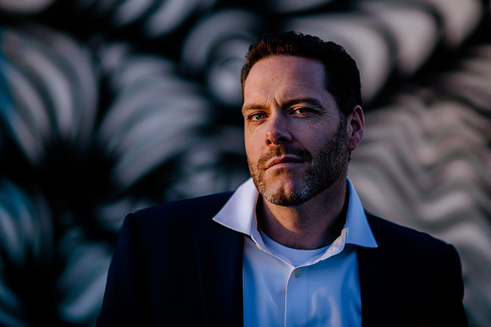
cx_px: 271
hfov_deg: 17.7
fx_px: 1579
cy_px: 147
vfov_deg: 11.8
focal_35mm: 116
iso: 200
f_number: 2
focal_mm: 105
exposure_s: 1/1000
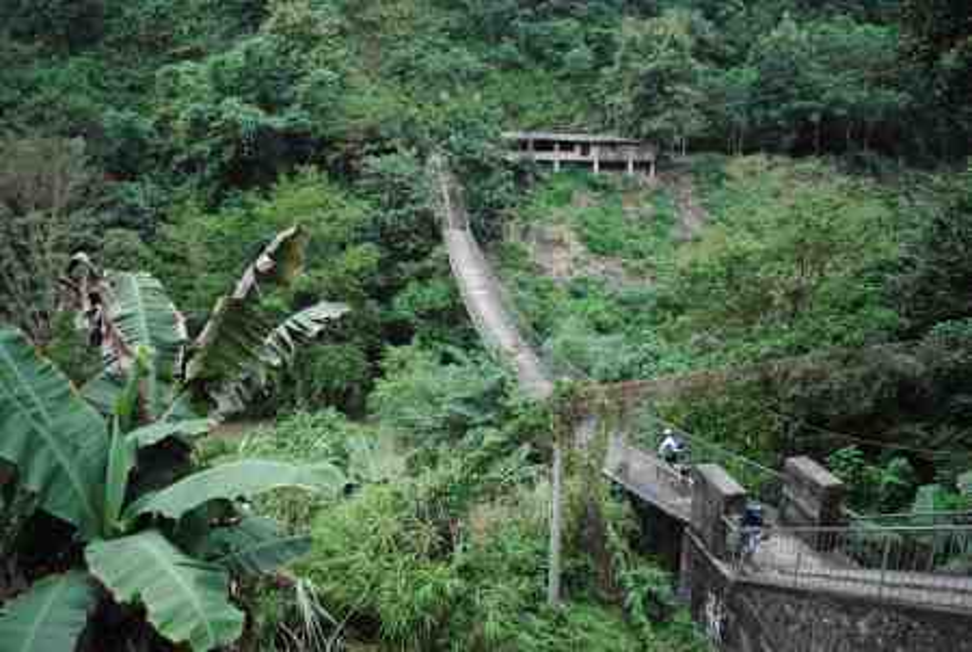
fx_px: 730
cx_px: 486
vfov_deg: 48.1
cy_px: 326
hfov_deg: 67.3
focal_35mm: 27
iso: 400
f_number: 3.5
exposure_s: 1/500
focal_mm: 18
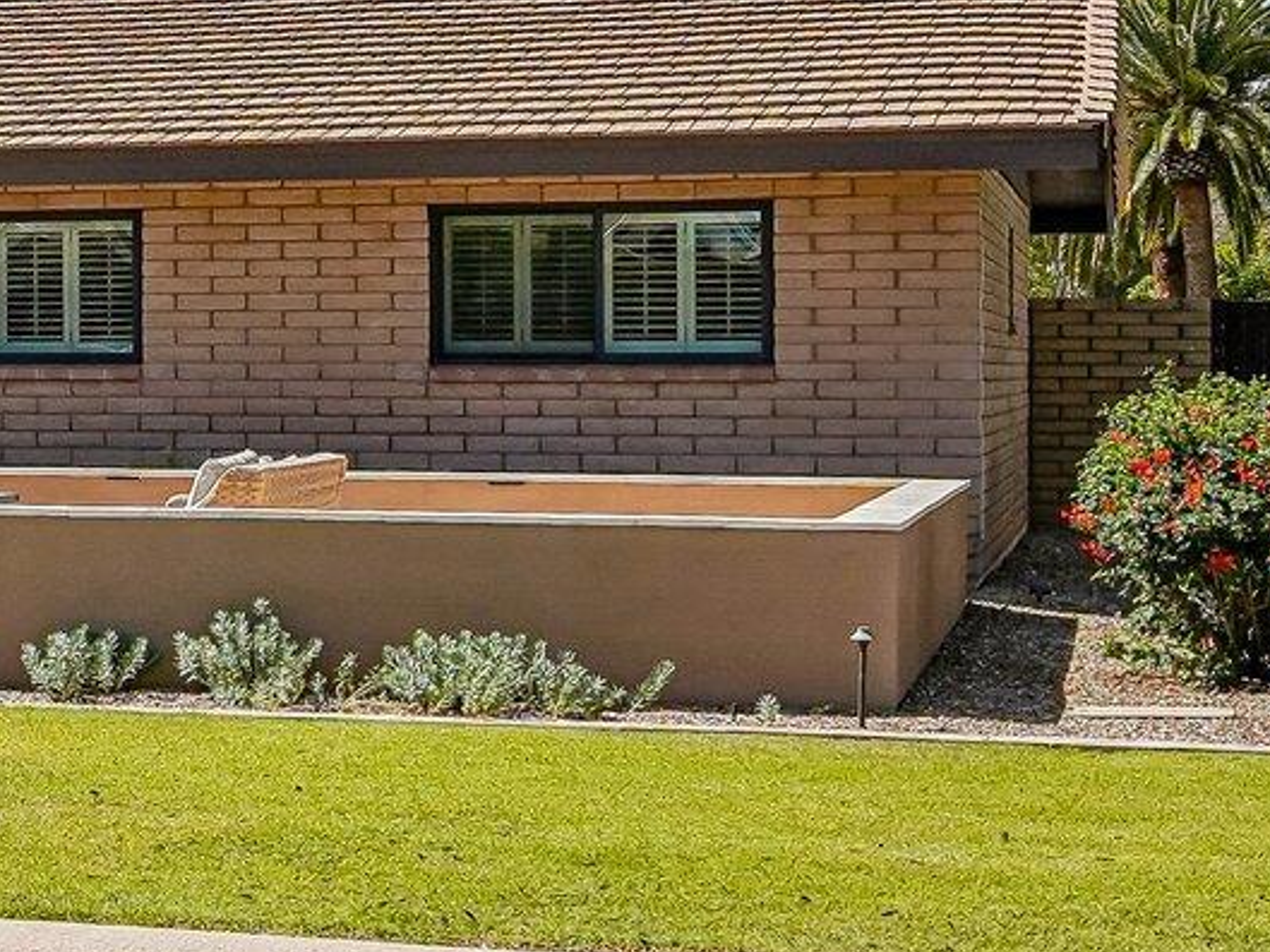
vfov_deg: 15.5
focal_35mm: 95
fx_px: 3481
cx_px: -886
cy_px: 183
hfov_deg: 17.5
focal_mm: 25.5
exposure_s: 1/1250
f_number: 8
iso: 400
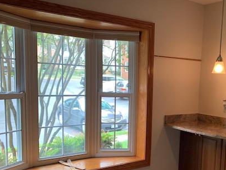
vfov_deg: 34.6
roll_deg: -3.3
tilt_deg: -5.8
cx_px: 158
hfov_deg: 44.8
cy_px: 119
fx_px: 268
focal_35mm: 41
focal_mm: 4.25
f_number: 1.8
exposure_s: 1/60
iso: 100
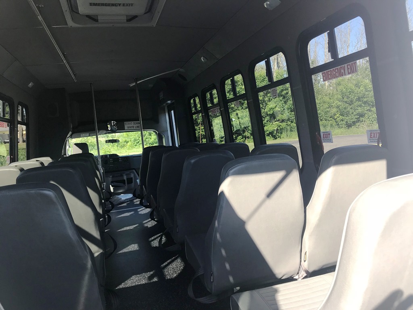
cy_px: 155
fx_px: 334
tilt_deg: -2.9
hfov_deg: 63.4
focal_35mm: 28
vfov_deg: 49.7
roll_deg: +3.7
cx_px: 206
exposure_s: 1/264
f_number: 1.8
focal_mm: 3.99
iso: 20
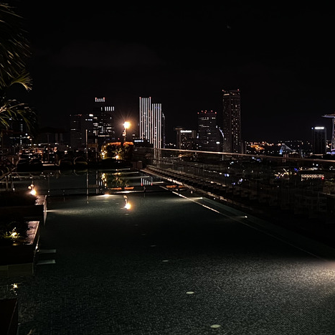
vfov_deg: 29.0
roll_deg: +1.2
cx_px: 294
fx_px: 646
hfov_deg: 28.1
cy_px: 144
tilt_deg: -0.5
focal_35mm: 59
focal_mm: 5.7
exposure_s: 1/25
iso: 640
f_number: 1.5
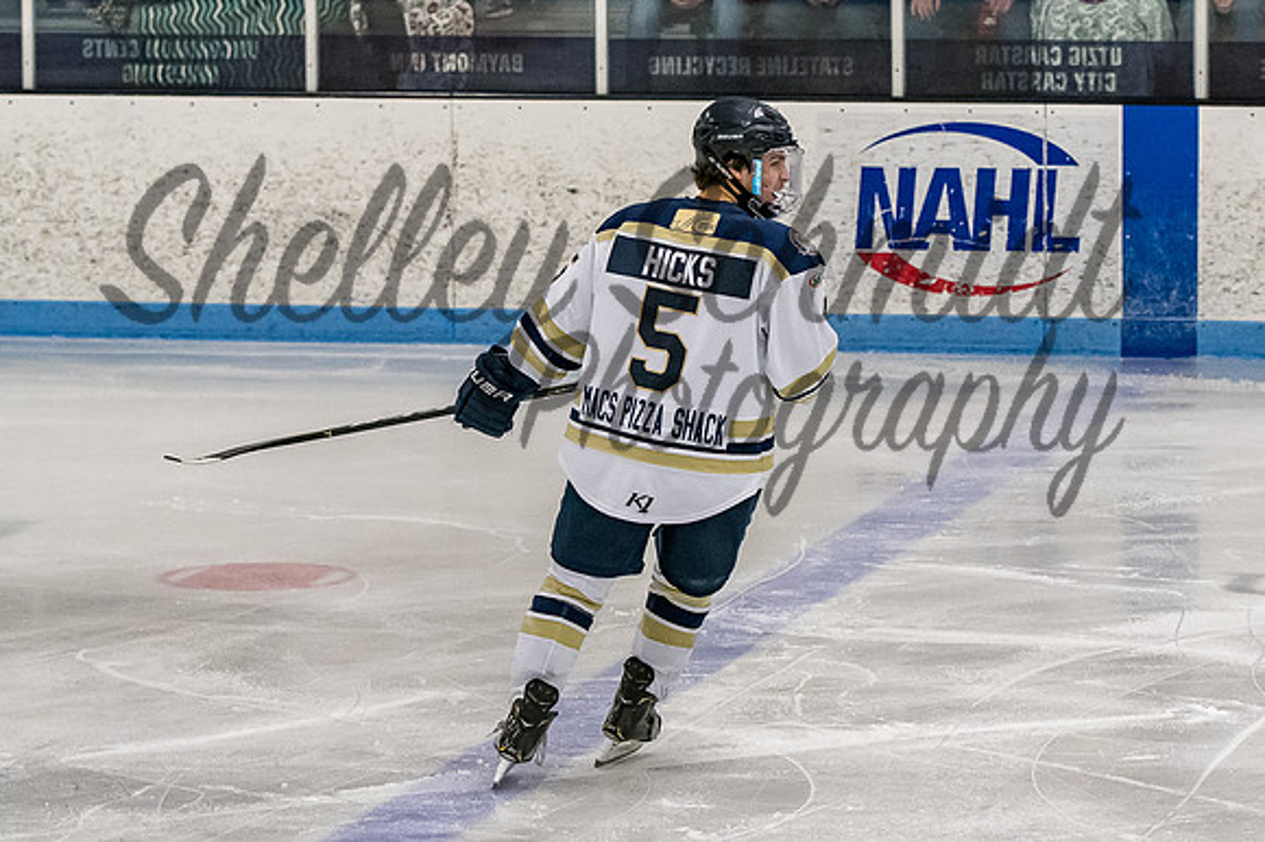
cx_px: 753
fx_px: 6654
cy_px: 340
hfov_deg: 10.9
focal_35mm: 189
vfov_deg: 7.2
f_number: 4
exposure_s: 1/1000
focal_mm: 95
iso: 4000
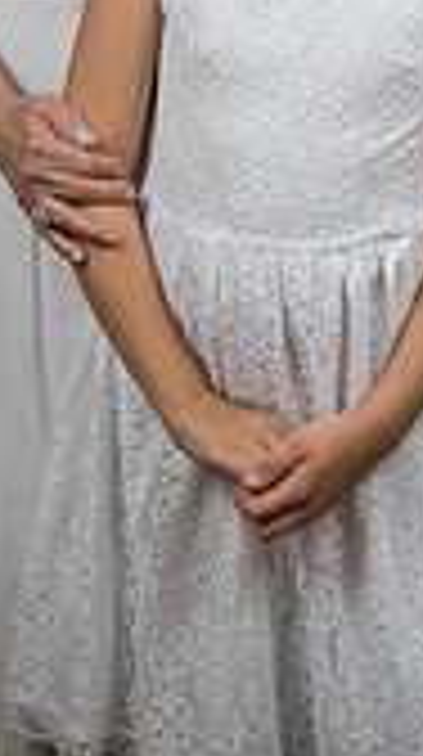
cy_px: -162
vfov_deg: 12.9
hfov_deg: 7.4
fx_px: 3263
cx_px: 333
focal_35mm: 163
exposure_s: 1/125
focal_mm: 58
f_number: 5
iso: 1250
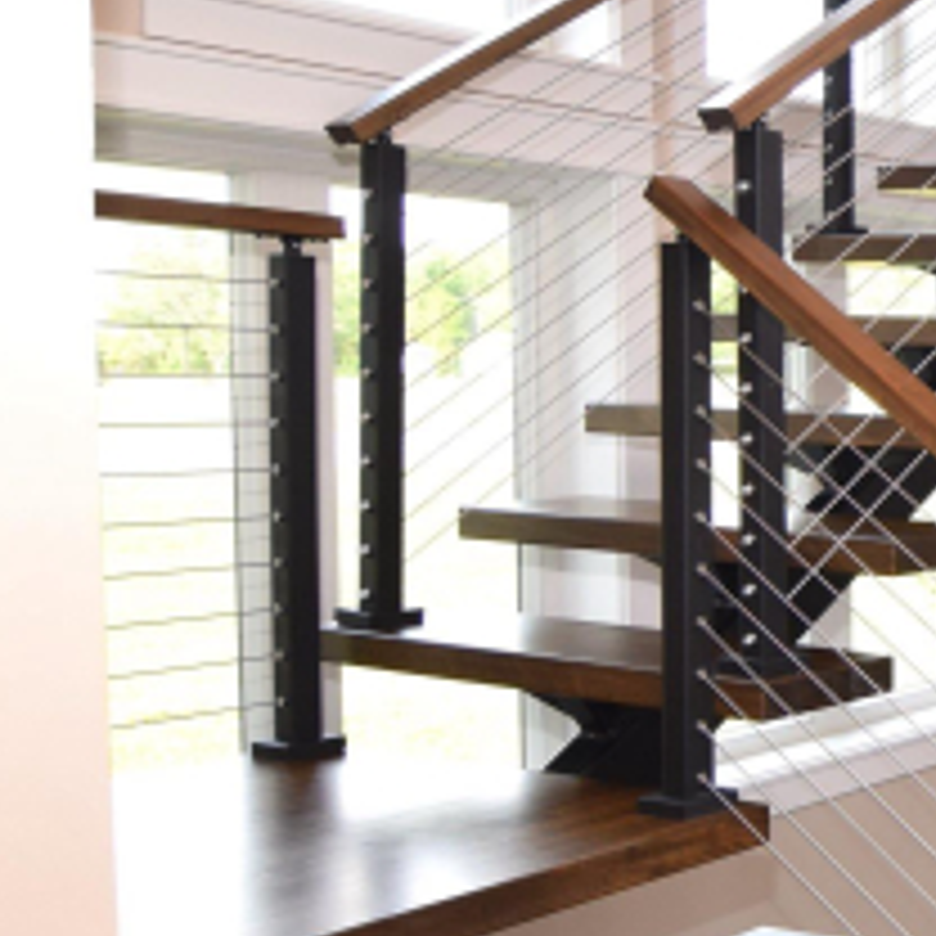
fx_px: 1546
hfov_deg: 23.8
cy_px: 432
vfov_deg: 33.7
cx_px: 1521
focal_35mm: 51
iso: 400
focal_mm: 11
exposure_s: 1/125
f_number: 5.6
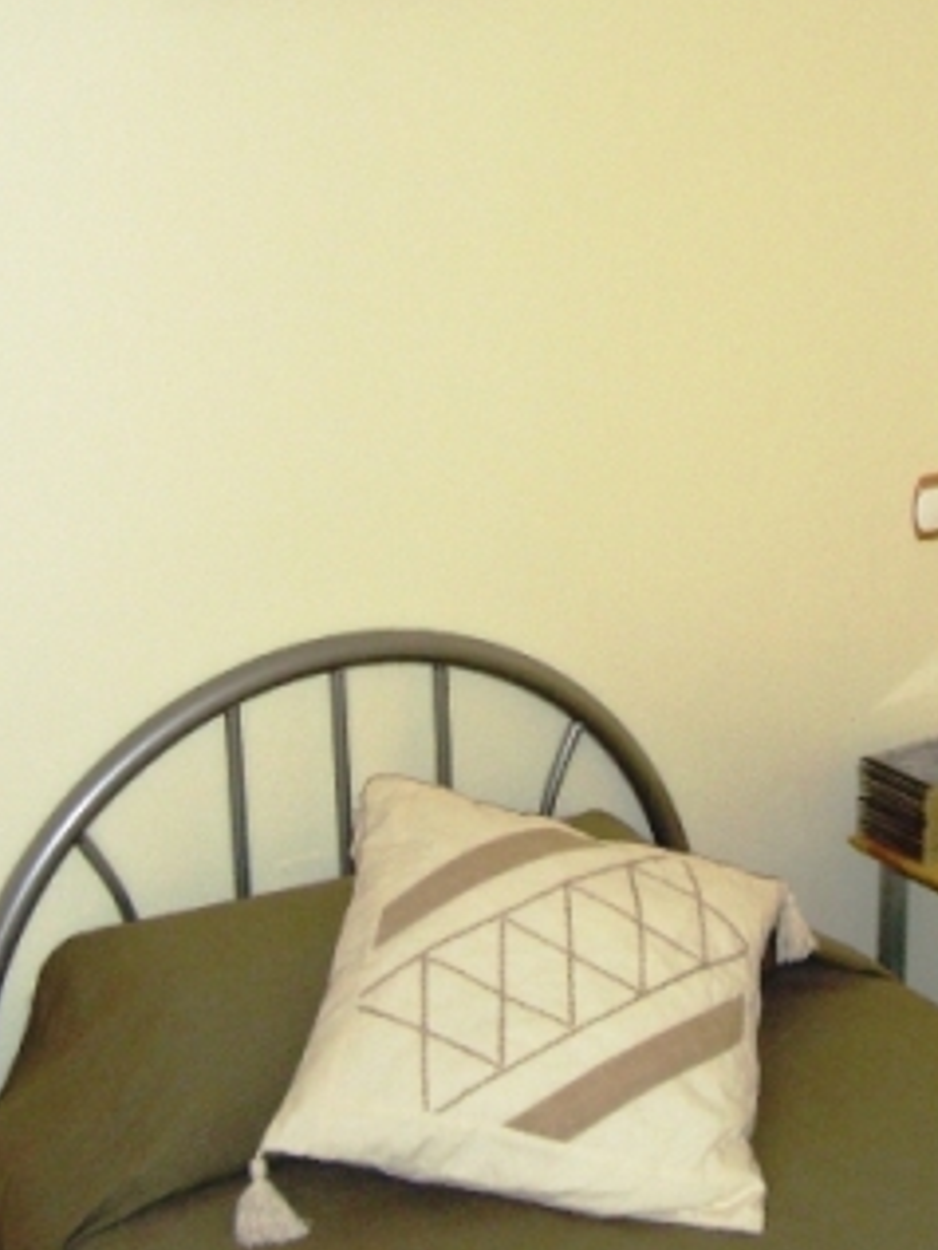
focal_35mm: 63
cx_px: 587
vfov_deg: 30.6
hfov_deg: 23.2
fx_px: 2275
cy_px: 497
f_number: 2.8
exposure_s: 1/125
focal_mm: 8
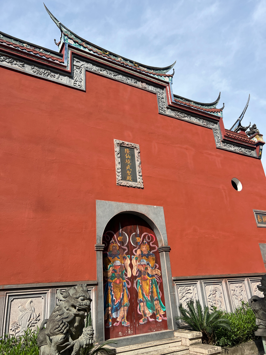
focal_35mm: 26
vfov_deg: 67.3
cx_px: 133
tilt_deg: +20.3
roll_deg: +5.9
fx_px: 266
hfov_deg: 53.1
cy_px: 178
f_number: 1.5
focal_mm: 5.7
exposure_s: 1/3257
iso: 50
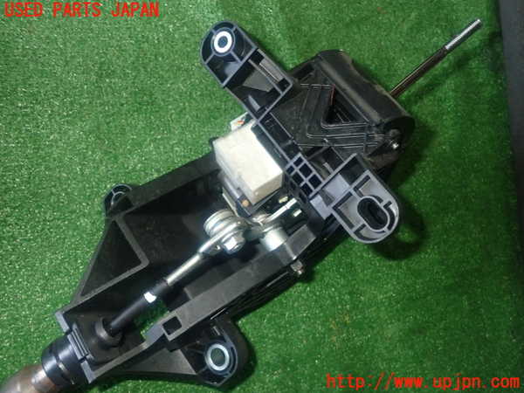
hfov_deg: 60.0
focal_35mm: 30
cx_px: 262
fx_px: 454
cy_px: 196
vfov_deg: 46.8
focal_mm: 5.4
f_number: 6.3
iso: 500
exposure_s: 1/30
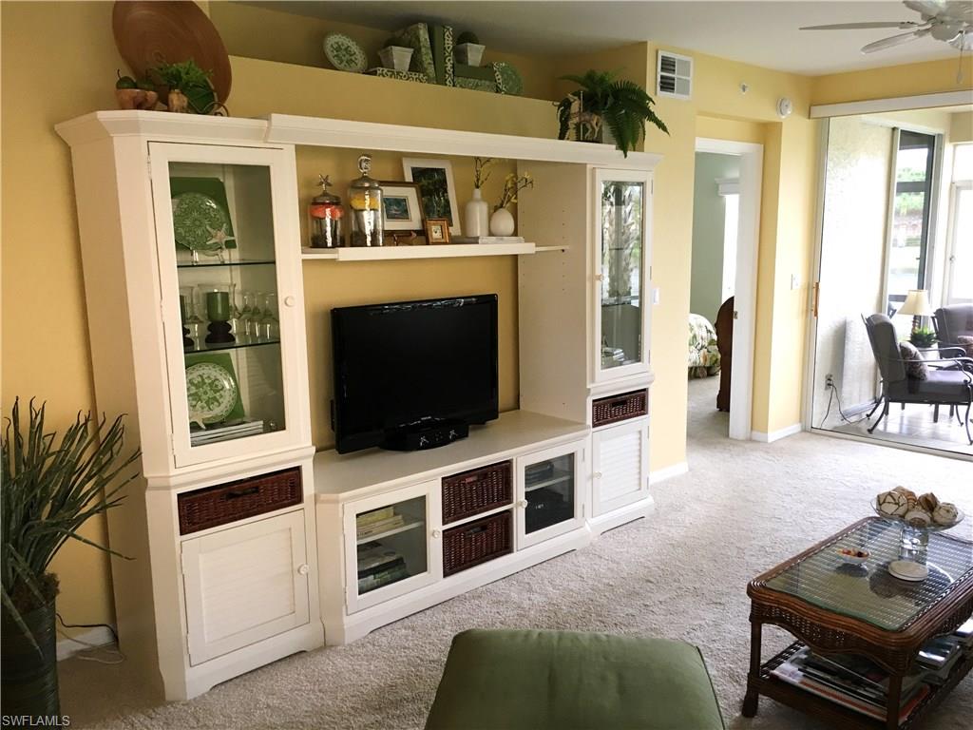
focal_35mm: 29
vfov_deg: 48.2
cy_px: 365
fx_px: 815
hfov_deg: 61.7
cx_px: 486
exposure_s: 1/30
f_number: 2.2
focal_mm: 4.15
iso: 80
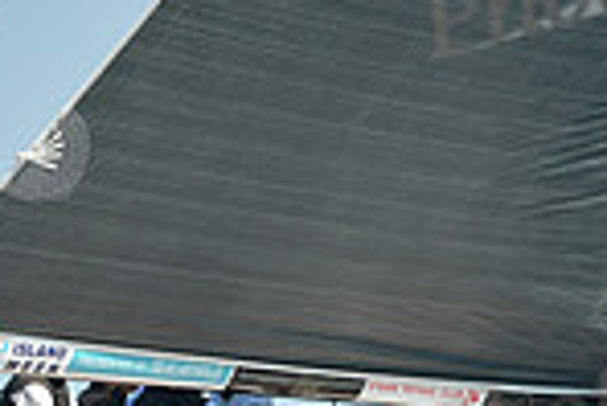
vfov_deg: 3.7
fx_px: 6278
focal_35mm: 372
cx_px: 213
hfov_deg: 5.5
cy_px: 224
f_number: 7.1
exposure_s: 1/640
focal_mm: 95
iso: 320
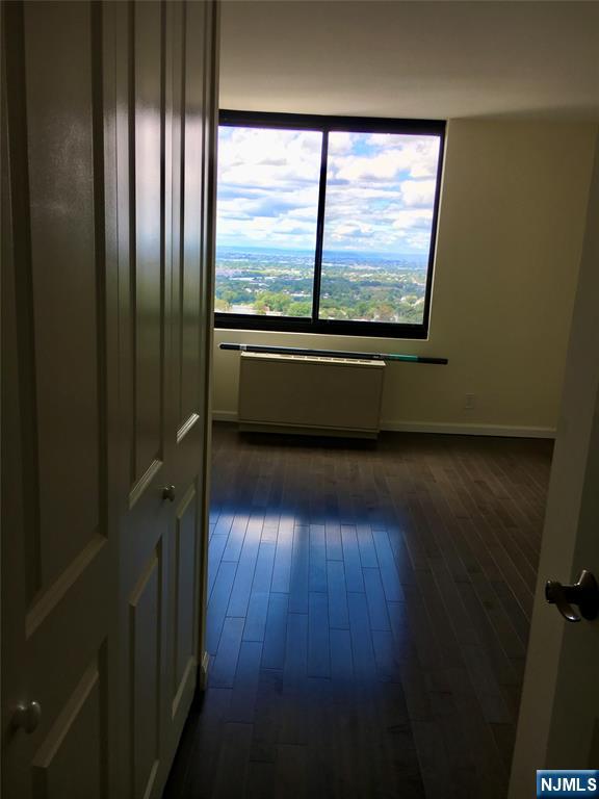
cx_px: 300
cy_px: 400
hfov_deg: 48.2
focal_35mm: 29
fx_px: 669
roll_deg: -3.6
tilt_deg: -14.4
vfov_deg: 61.7
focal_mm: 4.15
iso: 25
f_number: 2.2
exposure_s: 1/177
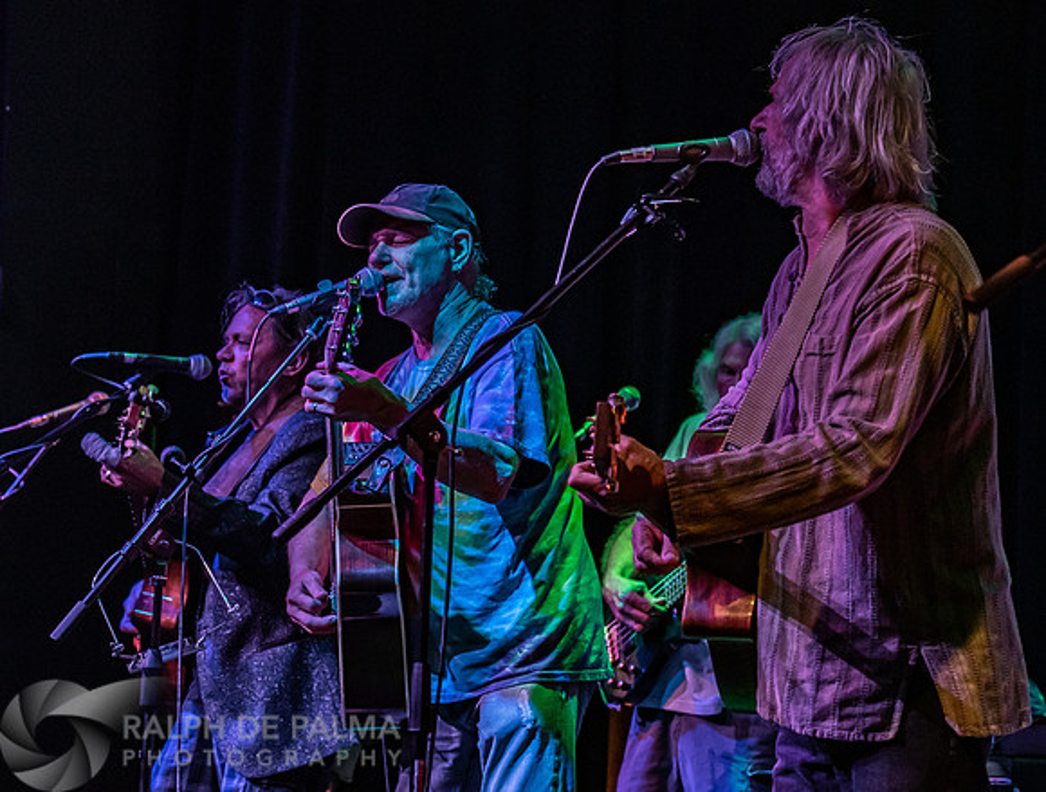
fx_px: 4054
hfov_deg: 14.7
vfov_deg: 11.2
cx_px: 505
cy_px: 335
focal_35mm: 134
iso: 1600
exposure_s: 1/160
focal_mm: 86
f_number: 5.6
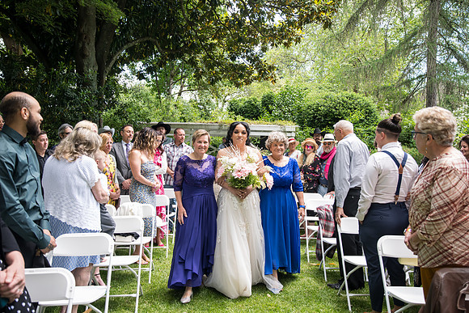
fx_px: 404
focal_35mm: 31
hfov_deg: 60.3
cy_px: 156
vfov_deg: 42.3
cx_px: 234
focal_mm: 31
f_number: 3.5
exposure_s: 1/400
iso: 640
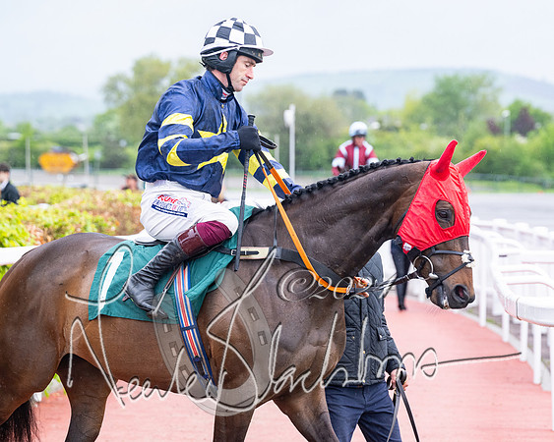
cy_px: 212
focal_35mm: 174
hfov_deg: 11.1
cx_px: 352
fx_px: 2850
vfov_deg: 8.9
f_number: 5
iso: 1000
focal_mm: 145
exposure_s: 1/500
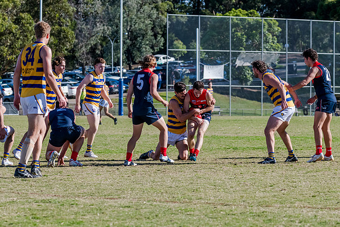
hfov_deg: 10.0
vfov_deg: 6.7
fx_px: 1935
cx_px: 190
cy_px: 120
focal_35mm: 205
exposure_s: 1/2000
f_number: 7.1
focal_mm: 170
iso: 1000
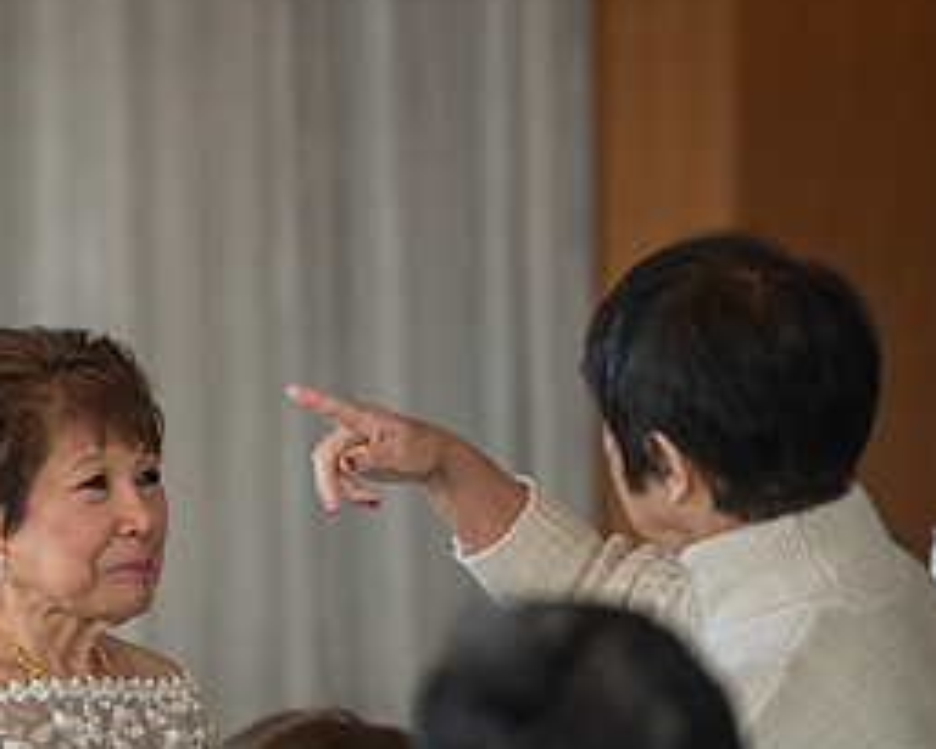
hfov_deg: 4.5
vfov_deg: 3.6
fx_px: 11806
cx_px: -4
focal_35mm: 426
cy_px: 504
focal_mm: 200
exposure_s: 1/200
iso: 800
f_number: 2.8
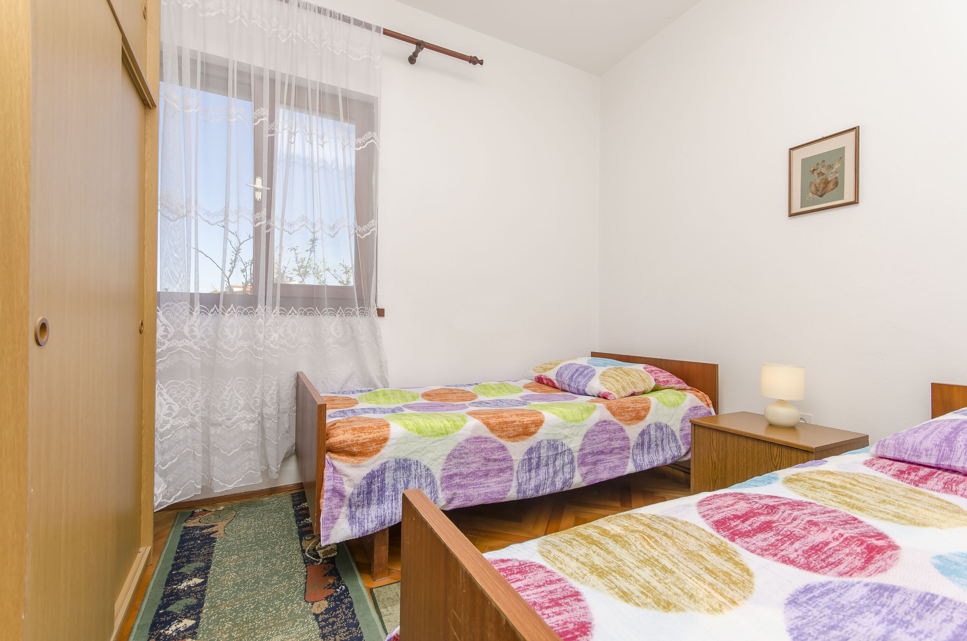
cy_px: 320
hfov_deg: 100.5
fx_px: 402
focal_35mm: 15
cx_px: 484
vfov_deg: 77.1
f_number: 7.1
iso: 100
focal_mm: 10
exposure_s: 1/160
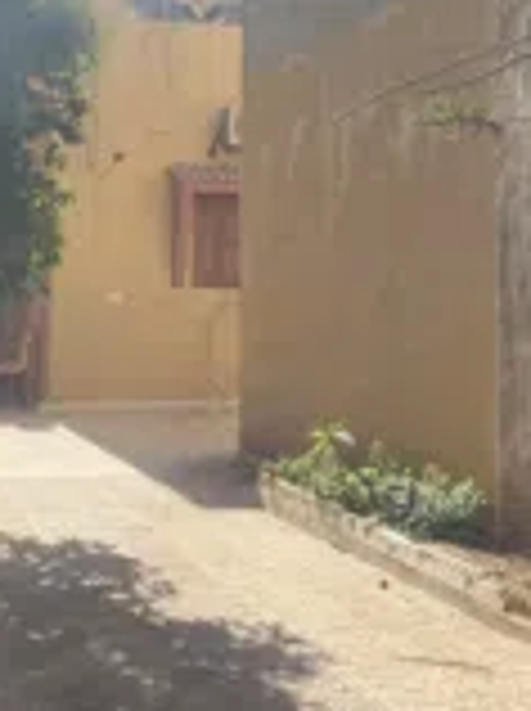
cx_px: 162
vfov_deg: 28.8
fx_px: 1354
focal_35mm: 66
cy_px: 144
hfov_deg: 22.1
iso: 32
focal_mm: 4.25
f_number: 1.8
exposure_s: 1/2315
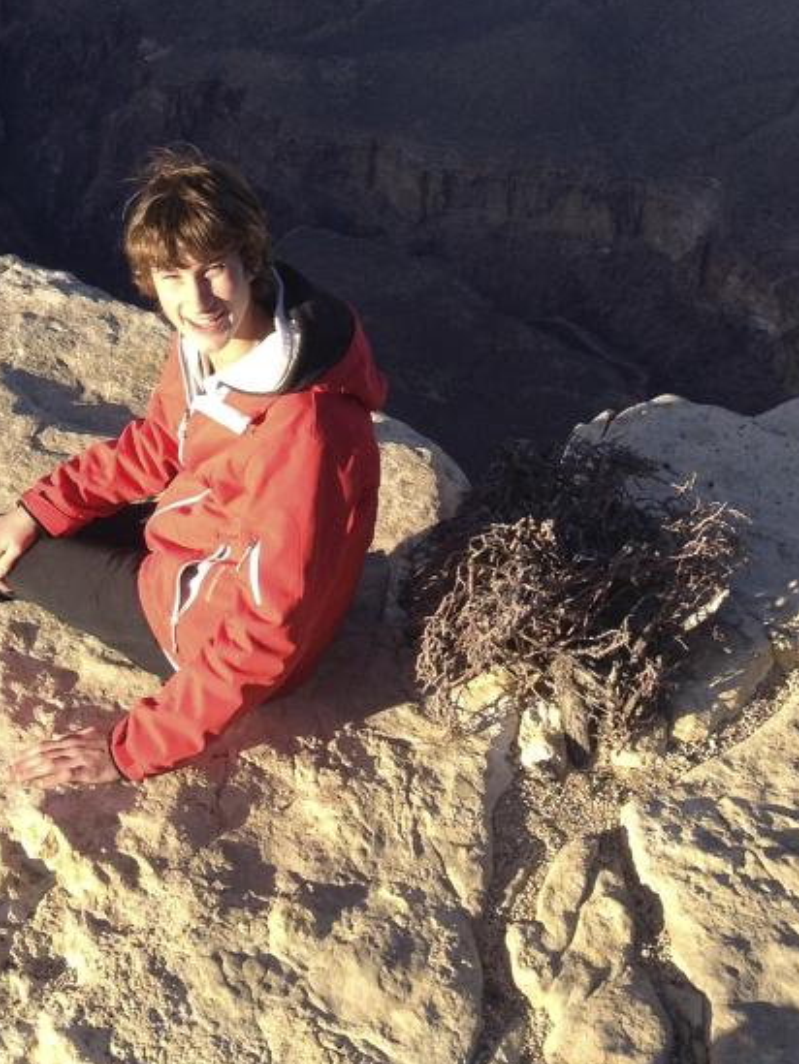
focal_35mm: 87
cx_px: 178
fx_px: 2676
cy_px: 42
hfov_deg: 16.9
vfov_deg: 21.8
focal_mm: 4.28
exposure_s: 1/756
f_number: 2.4
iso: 50
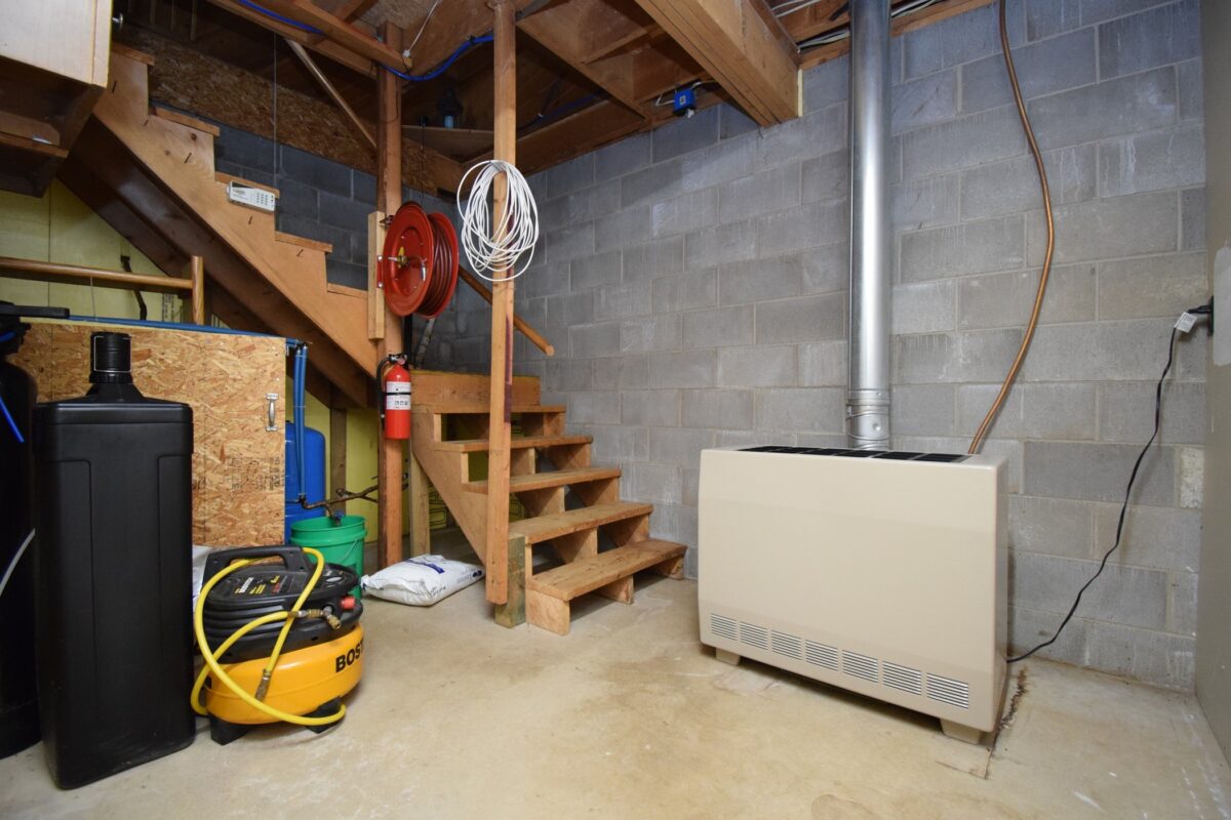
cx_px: 616
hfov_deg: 100.4
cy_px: 410
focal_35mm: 15
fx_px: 513
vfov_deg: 77.3
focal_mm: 10
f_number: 4.5
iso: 2200
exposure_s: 1/60
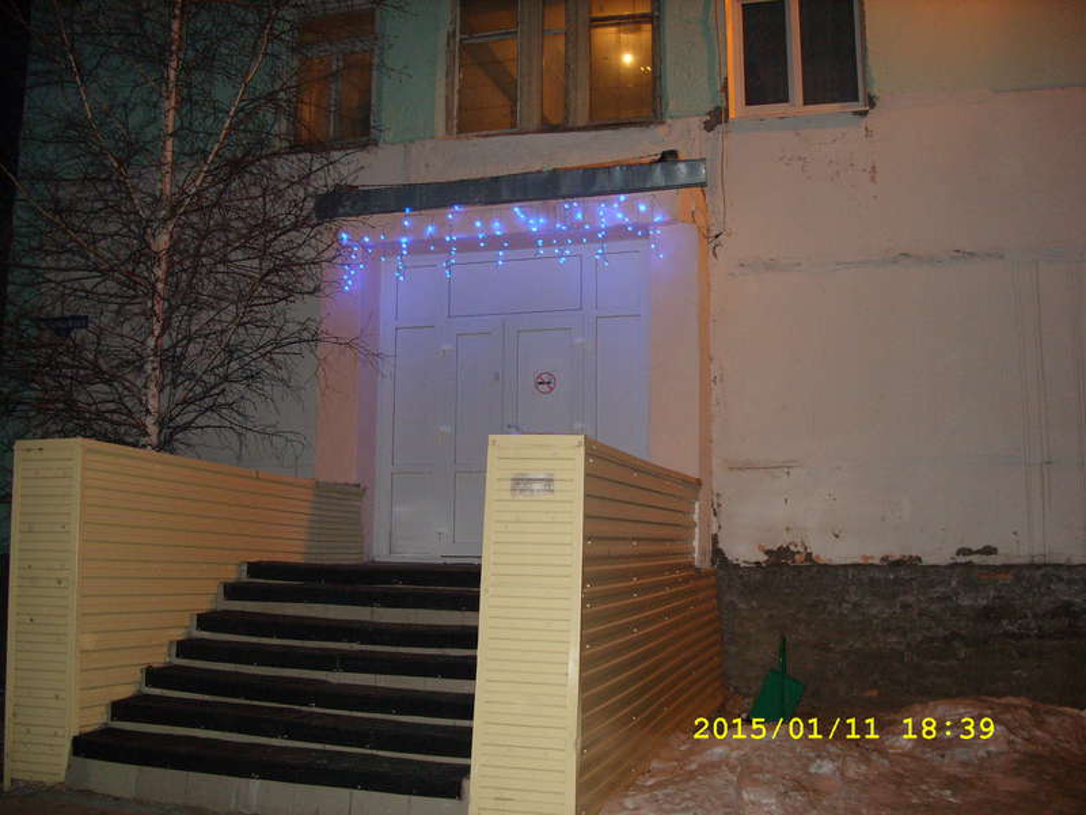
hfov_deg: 49.0
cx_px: 543
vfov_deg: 37.7
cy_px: 408
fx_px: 1192
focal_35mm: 38
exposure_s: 1/30
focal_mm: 7.8
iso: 400
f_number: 2.8
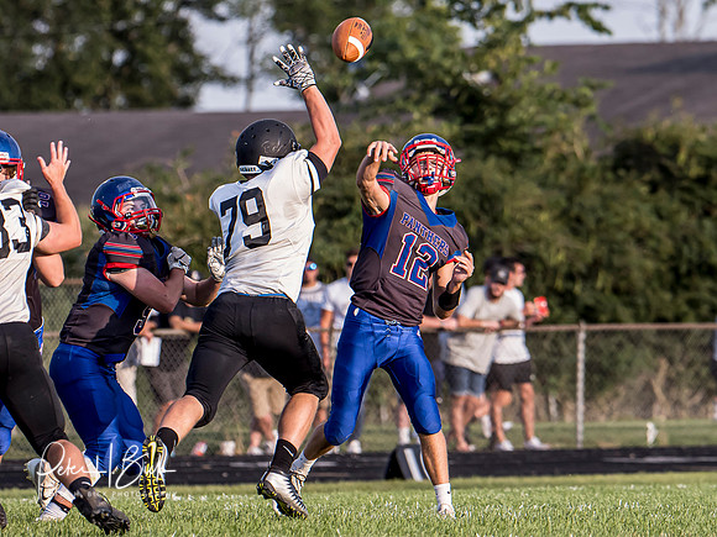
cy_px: 275
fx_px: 11943
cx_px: 336
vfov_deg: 2.6
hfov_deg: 3.4
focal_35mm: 577
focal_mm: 200
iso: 500
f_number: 4
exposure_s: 1/1600
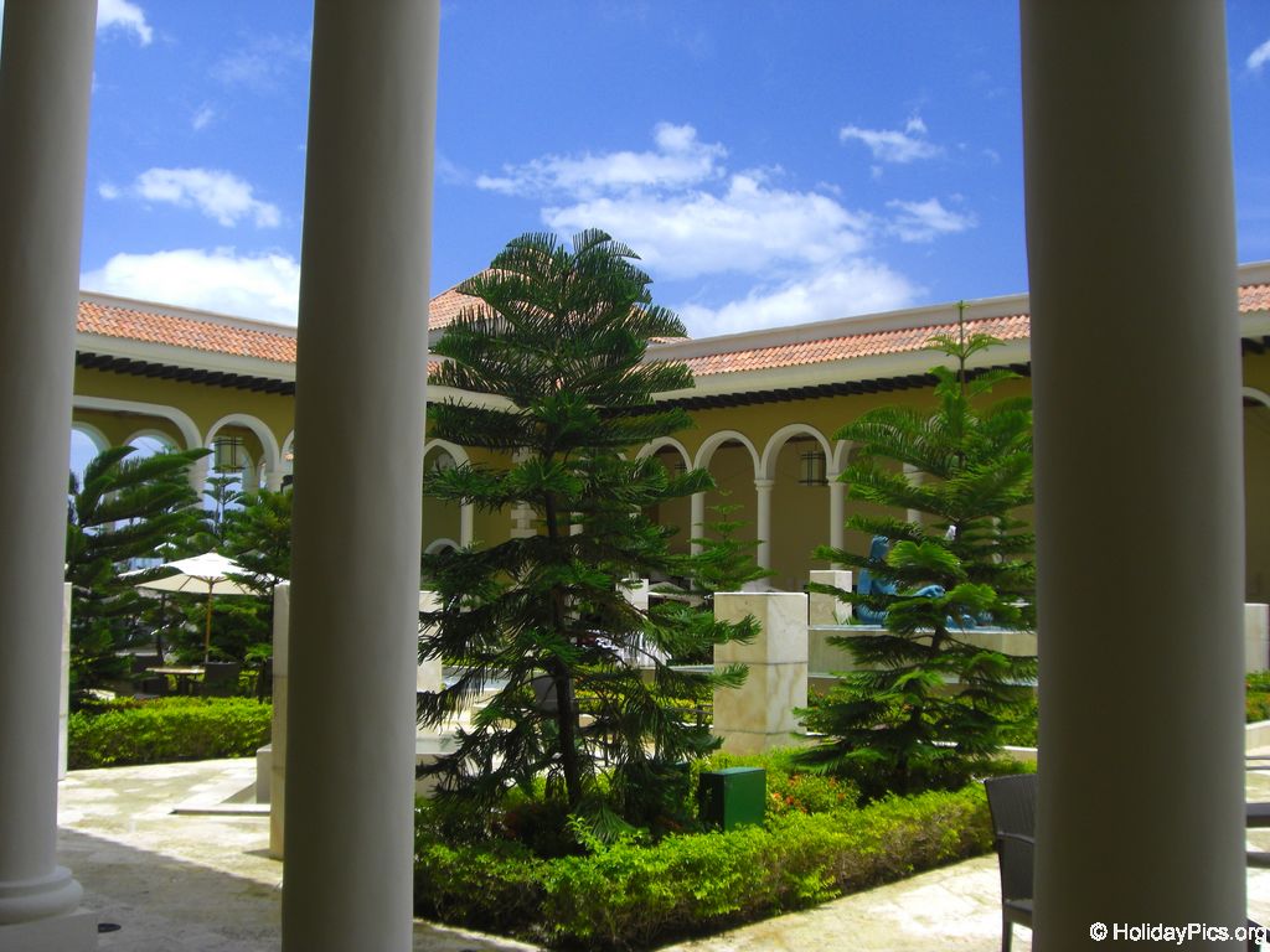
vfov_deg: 37.7
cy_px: 476
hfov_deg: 49.0
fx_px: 1394
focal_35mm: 38
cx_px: 635
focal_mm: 6.2
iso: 64
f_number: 8
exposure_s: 1/160
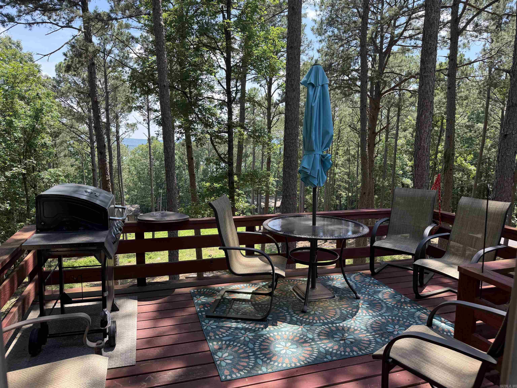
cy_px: 194
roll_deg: -0.9
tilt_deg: -8.5
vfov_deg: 56.8
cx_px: 258
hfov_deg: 71.6
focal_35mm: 24
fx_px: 358
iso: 100
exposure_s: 1/888
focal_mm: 6.76
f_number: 1.78
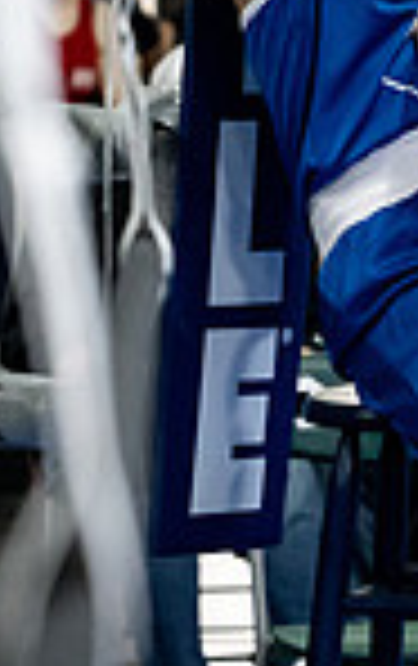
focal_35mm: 279
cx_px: 458
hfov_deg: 4.7
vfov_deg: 7.5
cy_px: -133
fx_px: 5066
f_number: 2.8
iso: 8000
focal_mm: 70
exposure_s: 1/1000
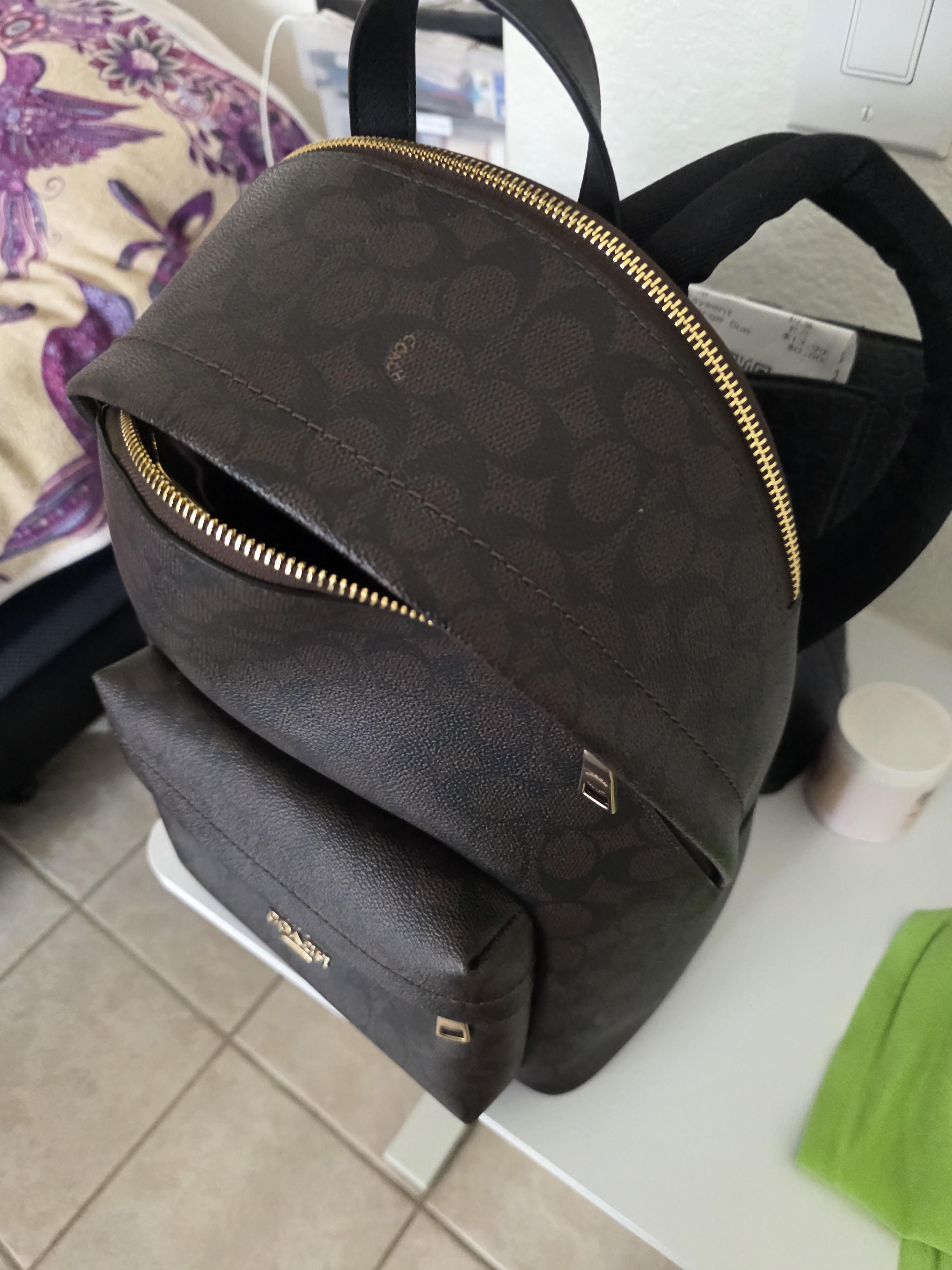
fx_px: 843
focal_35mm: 23
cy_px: 635
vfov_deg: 73.9
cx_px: 476
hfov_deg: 58.9
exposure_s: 1/120
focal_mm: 6.3
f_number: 1.7
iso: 500
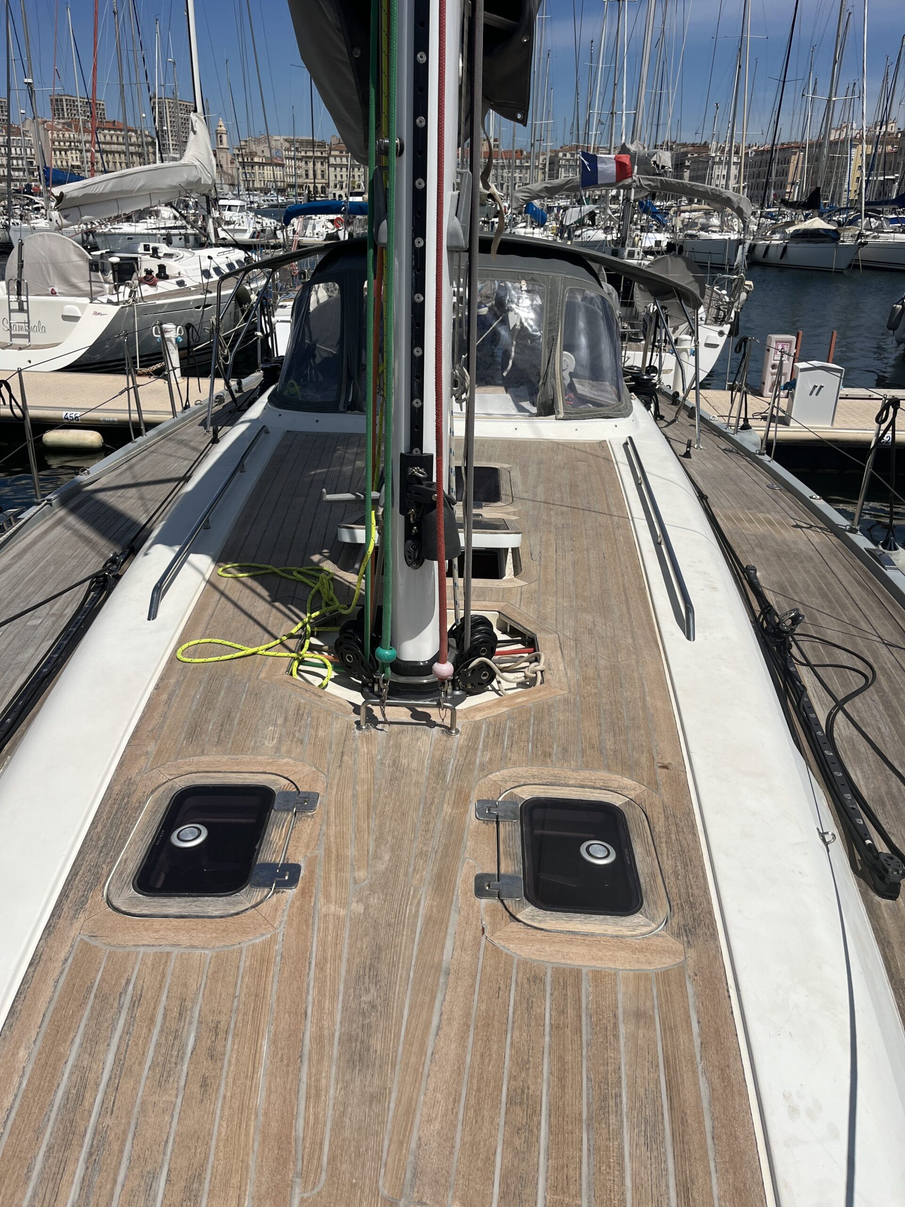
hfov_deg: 53.1
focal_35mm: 26
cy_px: 604
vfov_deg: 67.3
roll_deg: -0.2
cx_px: 452
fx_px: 906
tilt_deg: -23.1
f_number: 1.6
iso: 50
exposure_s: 1/8403
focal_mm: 5.1
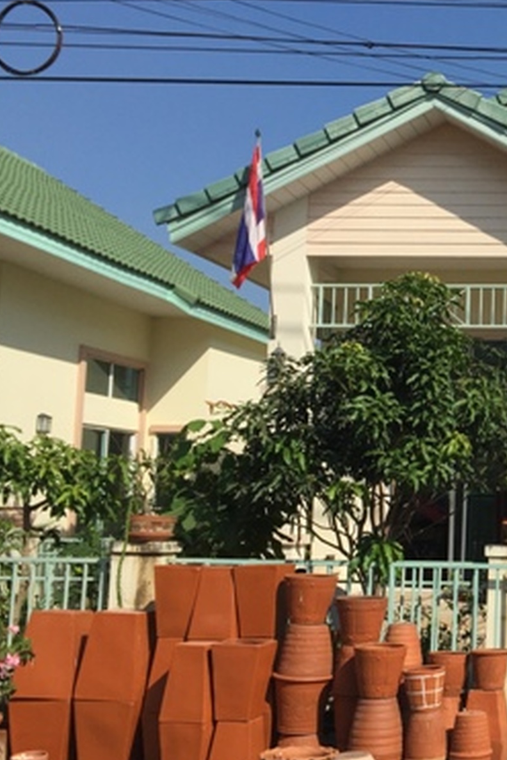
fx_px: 1098
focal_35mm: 52
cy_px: 397
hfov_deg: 23.3
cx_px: 642
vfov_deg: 38.2
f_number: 2.2
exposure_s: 1/3597
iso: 32
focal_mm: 4.15
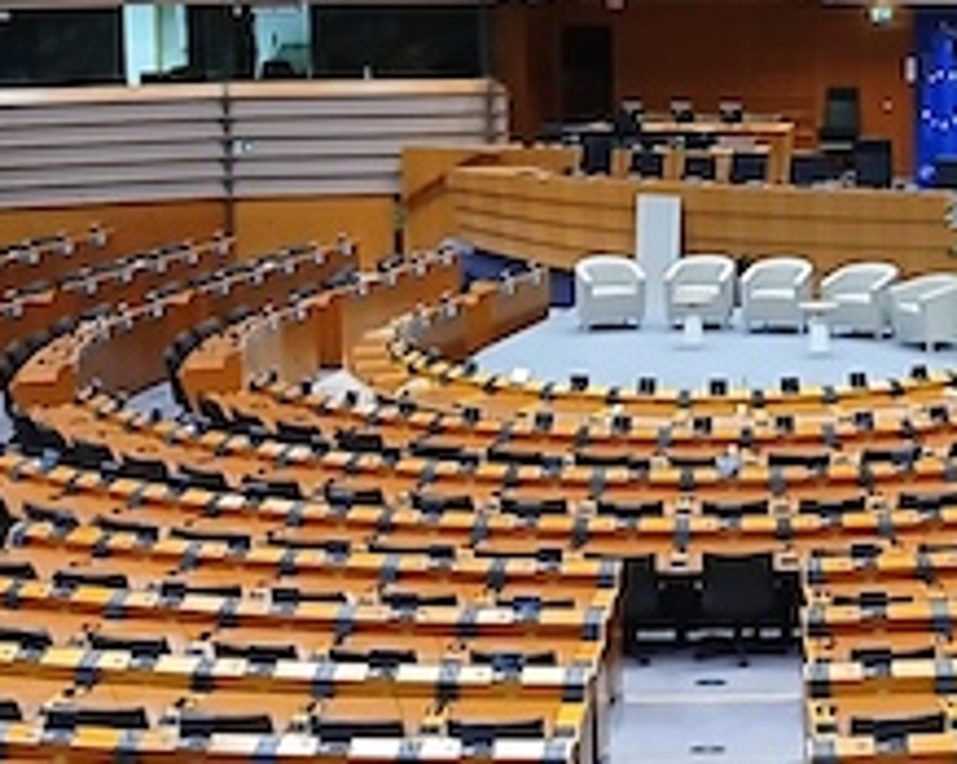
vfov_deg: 16.1
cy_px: 228
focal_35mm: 95
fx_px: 2688
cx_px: 786
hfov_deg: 19.9
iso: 320
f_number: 1.8
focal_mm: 3.98
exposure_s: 1/33.3
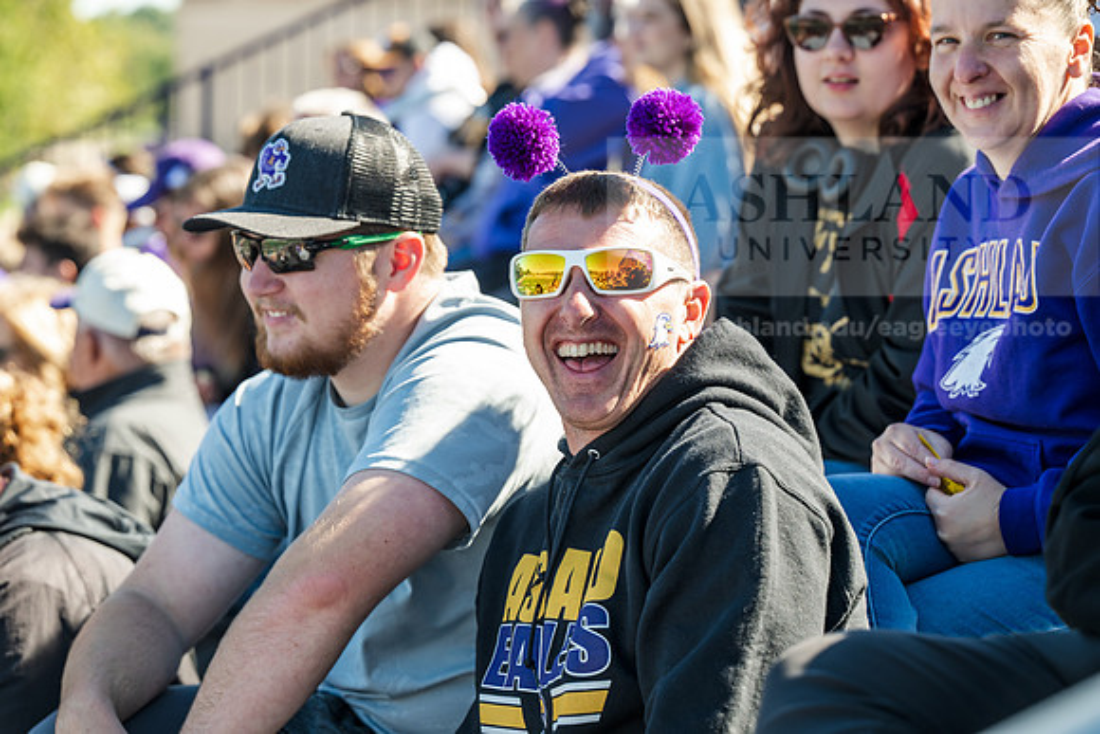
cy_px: 367
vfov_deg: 13.4
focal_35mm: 102
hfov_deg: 20.0
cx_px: 550
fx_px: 3117
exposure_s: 1/320
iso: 160
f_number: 4.5
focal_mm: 102
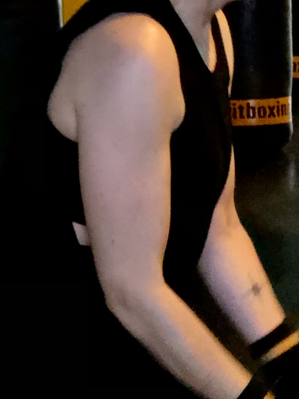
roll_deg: +0.6
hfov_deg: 9.4
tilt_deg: -9.3
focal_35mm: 155
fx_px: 1785
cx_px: 355
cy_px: 104
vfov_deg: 12.7
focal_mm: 6.6
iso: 1250
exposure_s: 1/31
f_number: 2.8
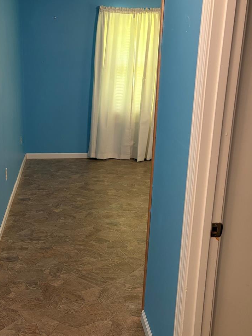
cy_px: 174
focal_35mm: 42
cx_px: 52
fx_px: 408
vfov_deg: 44.8
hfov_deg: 33.4
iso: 200
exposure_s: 1/60
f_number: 1.6
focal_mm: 5.96
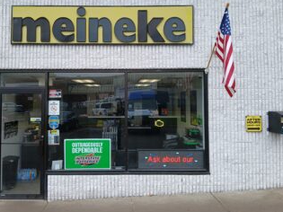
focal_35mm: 33
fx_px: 270
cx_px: 121
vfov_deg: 42.8
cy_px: 87
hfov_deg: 55.2
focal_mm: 3.98
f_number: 1.8
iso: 20
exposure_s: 1/120
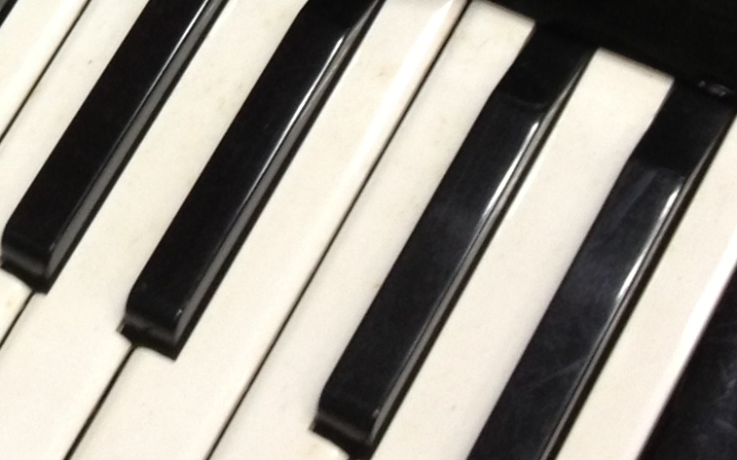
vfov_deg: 7.9
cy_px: -366
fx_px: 3213
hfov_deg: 12.8
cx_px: -110
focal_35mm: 160
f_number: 2.4
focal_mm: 4.28
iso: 80
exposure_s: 1/20
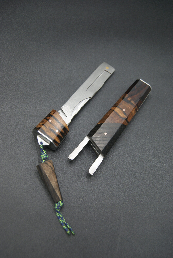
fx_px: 302
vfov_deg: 46.3
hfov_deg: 32.0
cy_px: 129
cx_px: 86
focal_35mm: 42
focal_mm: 28
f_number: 5
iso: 100
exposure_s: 1/50
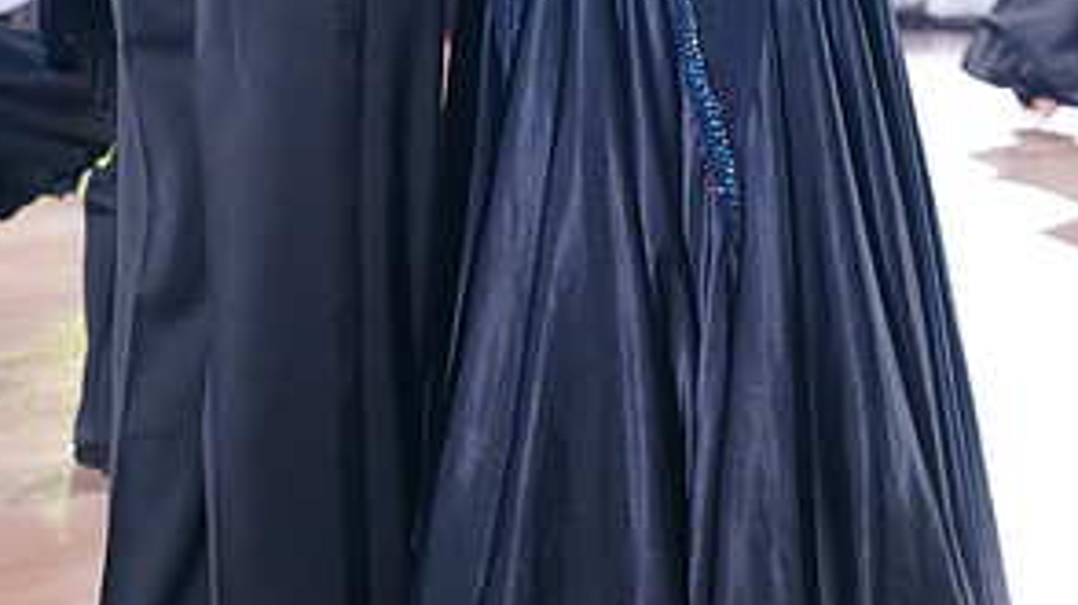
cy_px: -257
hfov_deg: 18.2
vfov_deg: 10.0
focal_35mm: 118
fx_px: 3371
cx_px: 446
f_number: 4
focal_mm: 57
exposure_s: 1/320
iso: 4000
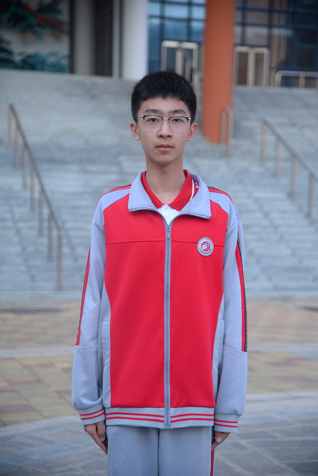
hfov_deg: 17.5
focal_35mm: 78
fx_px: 1032
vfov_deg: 26.0
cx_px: 159
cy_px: 238
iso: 800
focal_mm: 78
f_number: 4
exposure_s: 1/1250
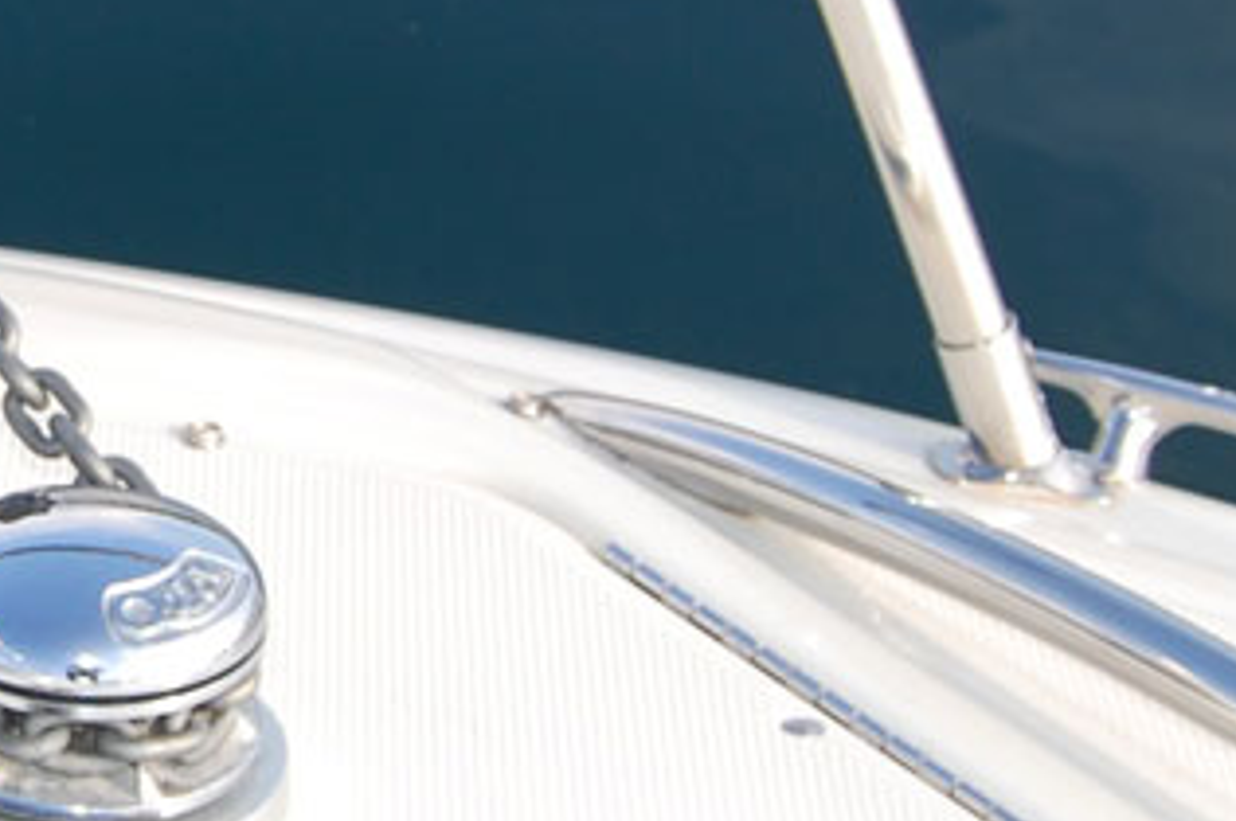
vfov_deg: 10.8
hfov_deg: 15.8
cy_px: 178
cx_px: -137
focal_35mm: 126
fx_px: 4329
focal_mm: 19
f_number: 5.6
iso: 200
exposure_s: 1/500
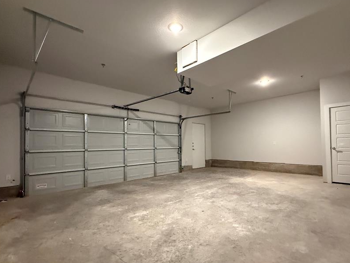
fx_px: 182
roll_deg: +0.7
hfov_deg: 87.5
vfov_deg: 71.5
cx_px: 191
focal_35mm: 18
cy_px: 141
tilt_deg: +1.8
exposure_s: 1/60
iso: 1000
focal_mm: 2.22
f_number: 2.2
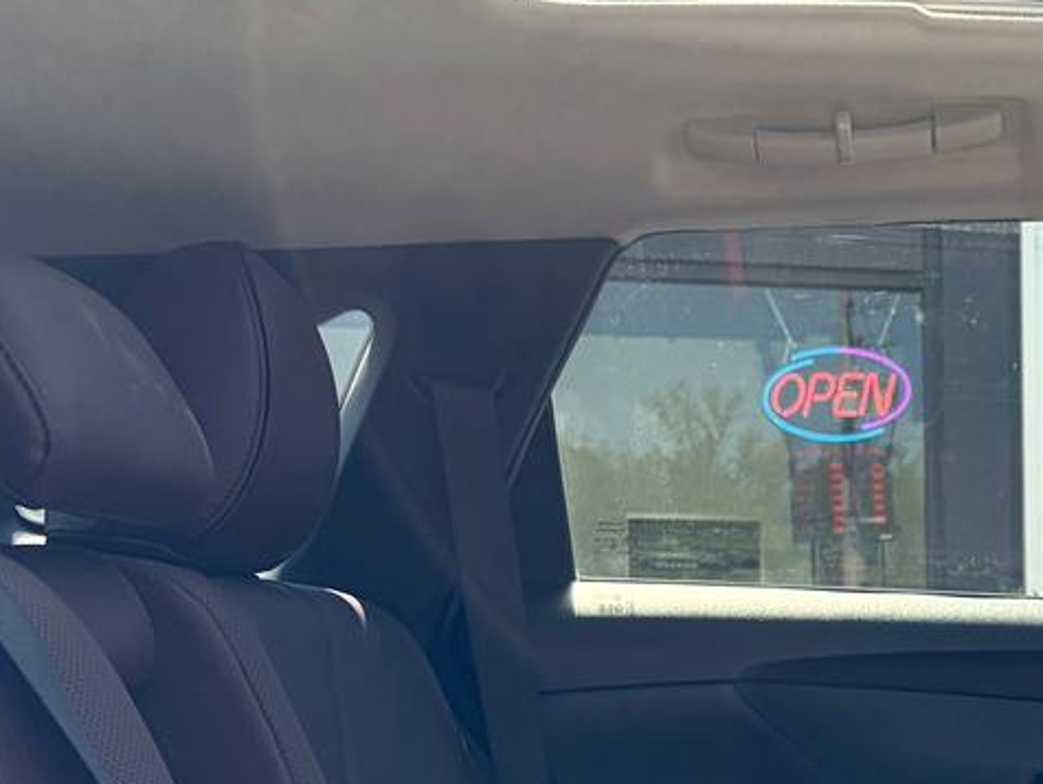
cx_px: 1173
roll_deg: +0.7
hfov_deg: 25.5
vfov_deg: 20.6
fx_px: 2111
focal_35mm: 70
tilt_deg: +0.5
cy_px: 709
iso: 50
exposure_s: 1/178
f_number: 1.6
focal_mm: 5.96
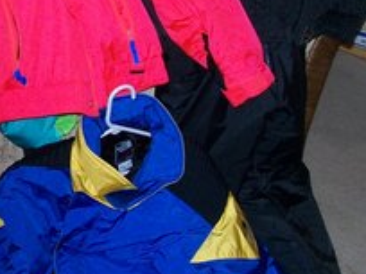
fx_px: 888
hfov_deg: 22.3
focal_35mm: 84
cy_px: 147
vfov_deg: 17.6
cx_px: -6
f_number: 2.7
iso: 160
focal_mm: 6
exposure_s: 1/60
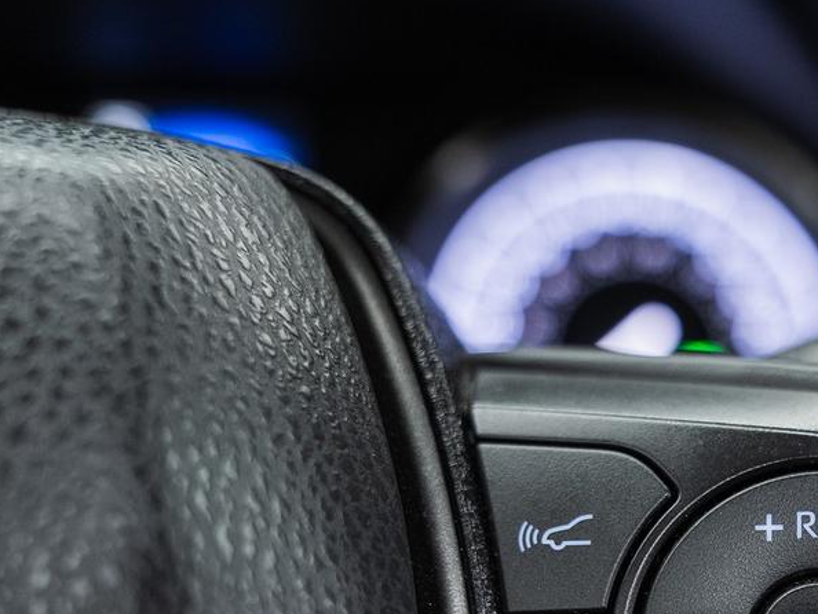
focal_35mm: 62
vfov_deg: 22.5
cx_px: 832
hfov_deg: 29.0
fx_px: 1466
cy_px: 655
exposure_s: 1/30
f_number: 4
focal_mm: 26.6
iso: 800
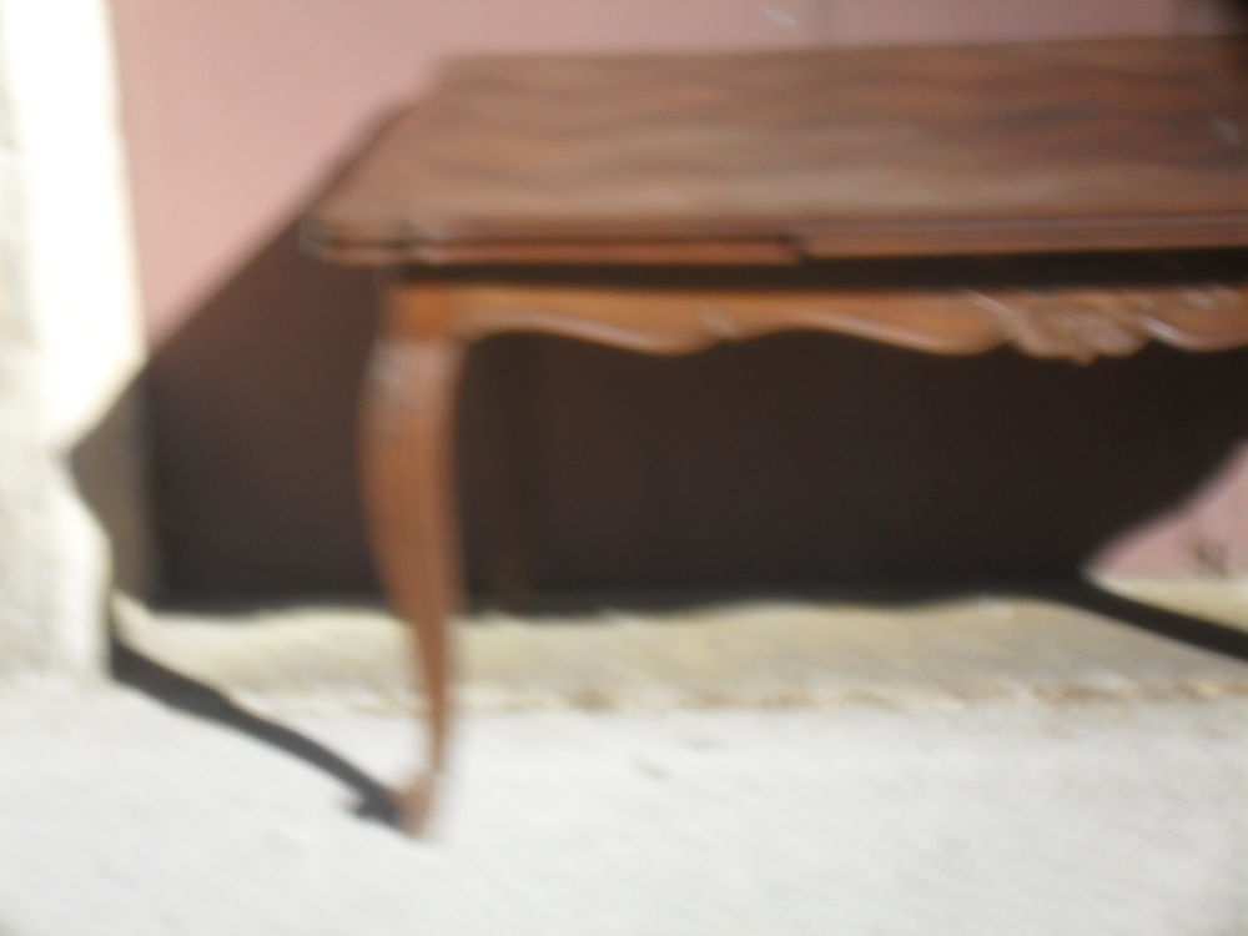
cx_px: 624
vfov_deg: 14.1
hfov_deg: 18.7
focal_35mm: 105
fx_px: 3786
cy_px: 468
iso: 100
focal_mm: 18.9
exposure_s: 1/90
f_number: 5.8
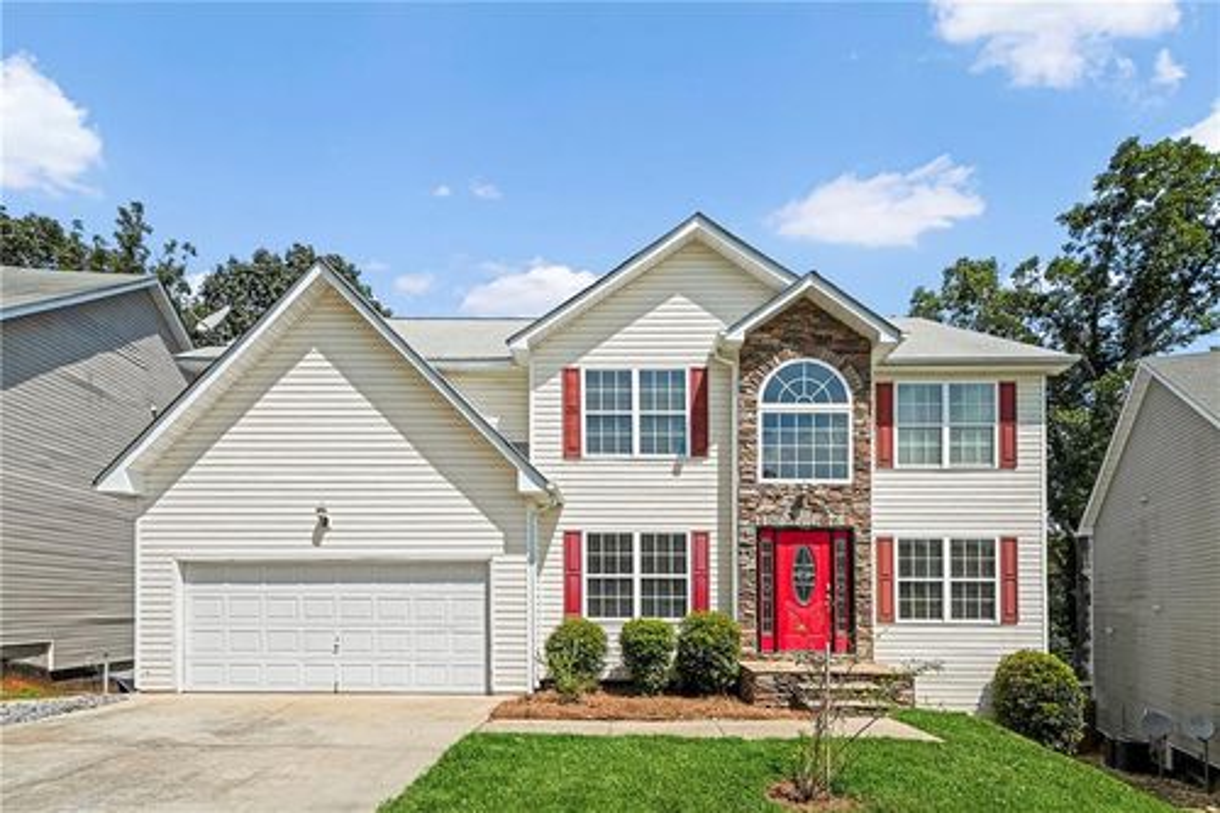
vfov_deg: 73.7
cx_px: 610
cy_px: 406
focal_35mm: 16
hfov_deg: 96.8
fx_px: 542
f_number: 8
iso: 640
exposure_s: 1/3200
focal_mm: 16
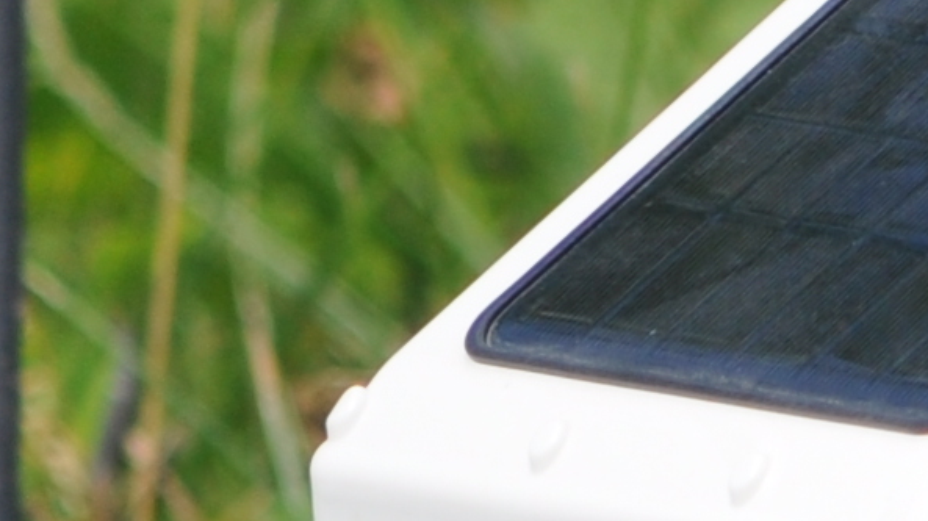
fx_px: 75414
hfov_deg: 0.7
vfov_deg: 0.4
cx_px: 2297
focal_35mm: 3066
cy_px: 662
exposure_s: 1/800
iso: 200
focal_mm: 270
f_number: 7.1
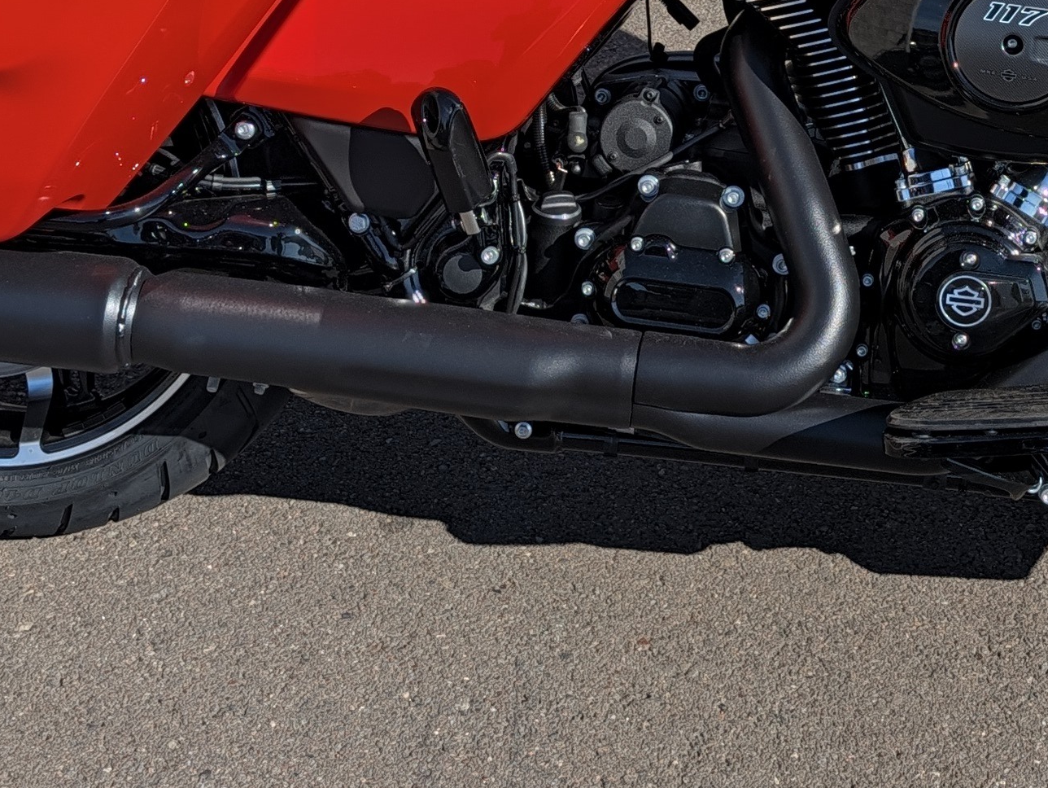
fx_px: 2303
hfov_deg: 25.4
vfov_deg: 18.8
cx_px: 758
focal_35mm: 76
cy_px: -13
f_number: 1.68
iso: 24
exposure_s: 1/16393
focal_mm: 6.9
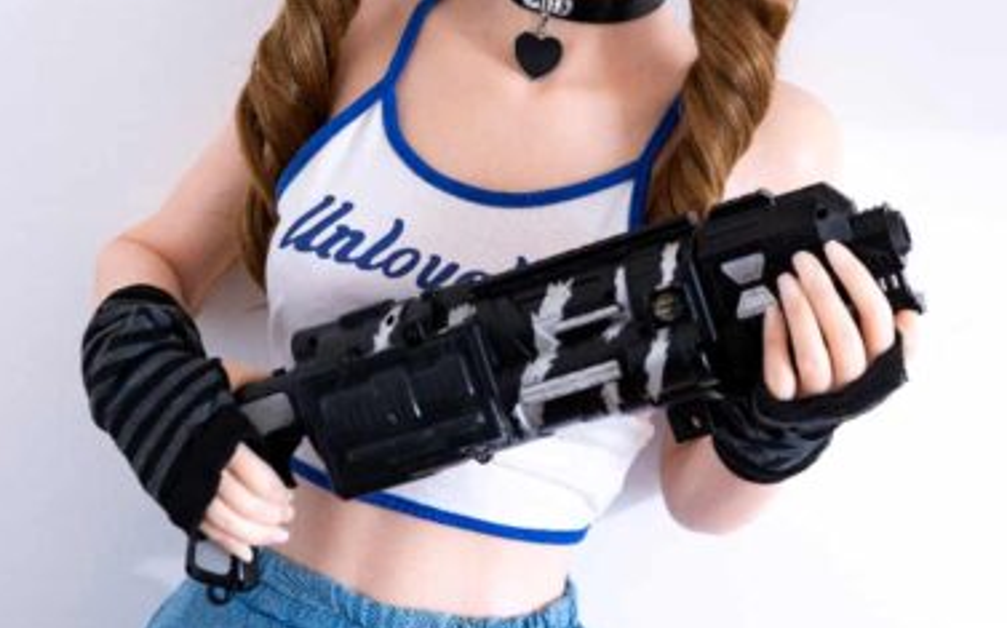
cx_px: 435
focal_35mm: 96
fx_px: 2633
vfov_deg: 13.6
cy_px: 303
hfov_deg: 21.6
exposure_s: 1/100
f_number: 3.5
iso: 320
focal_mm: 55
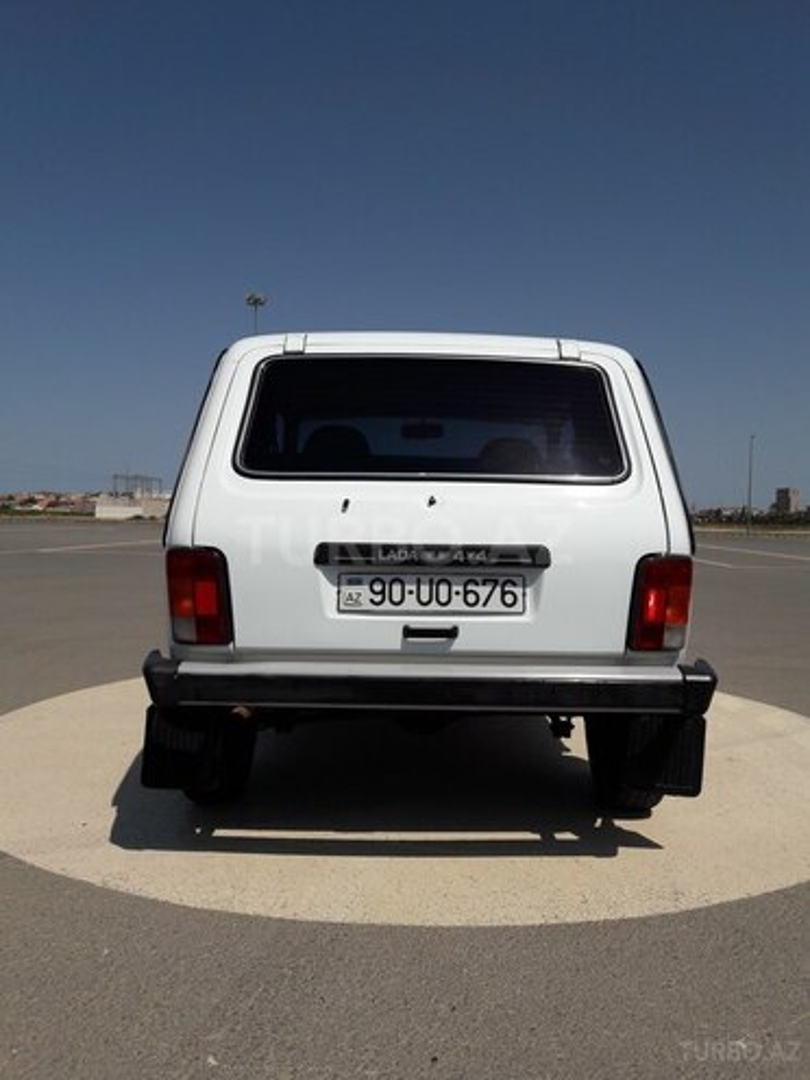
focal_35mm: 28
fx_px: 874
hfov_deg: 49.7
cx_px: 405
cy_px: 540
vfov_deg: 63.4
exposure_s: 1/5051
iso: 40
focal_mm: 3.7
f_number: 1.9
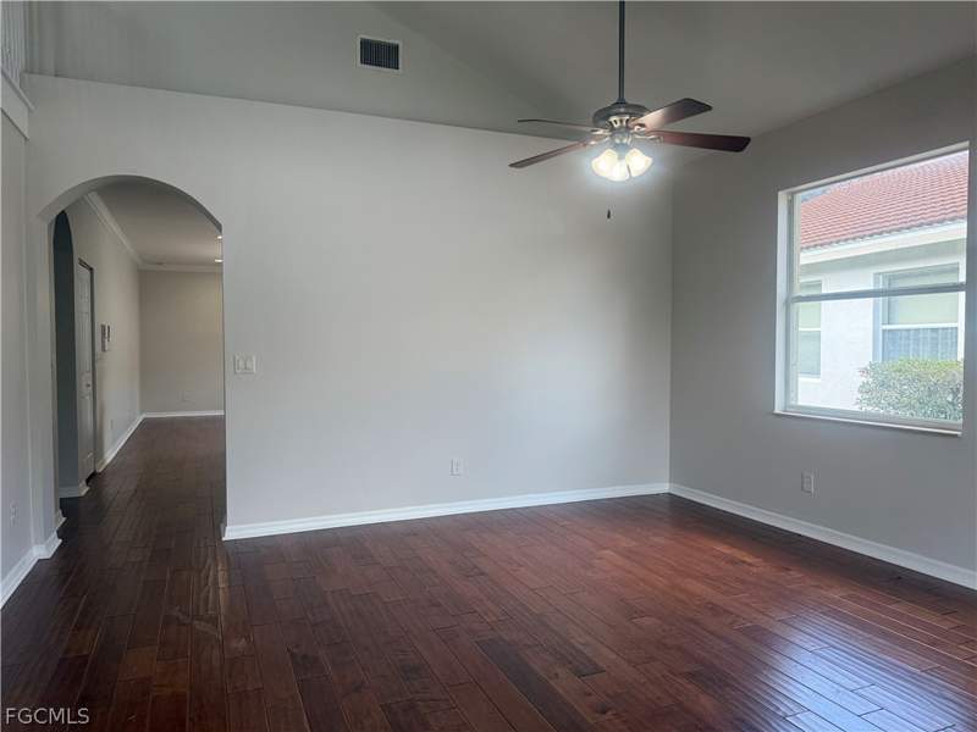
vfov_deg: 56.8
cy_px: 366
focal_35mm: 24
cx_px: 488
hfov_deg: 71.6
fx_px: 677
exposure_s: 1/240
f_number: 1.78
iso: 160
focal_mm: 6.76
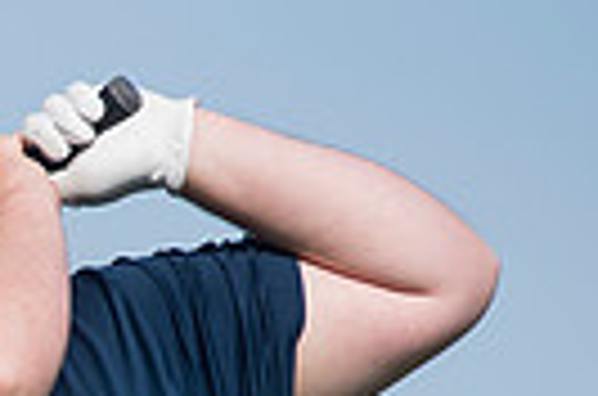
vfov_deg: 1.0
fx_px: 21742
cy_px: 578
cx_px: -342
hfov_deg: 1.6
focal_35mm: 1312
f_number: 5.6
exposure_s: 1/3200
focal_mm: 300
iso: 250
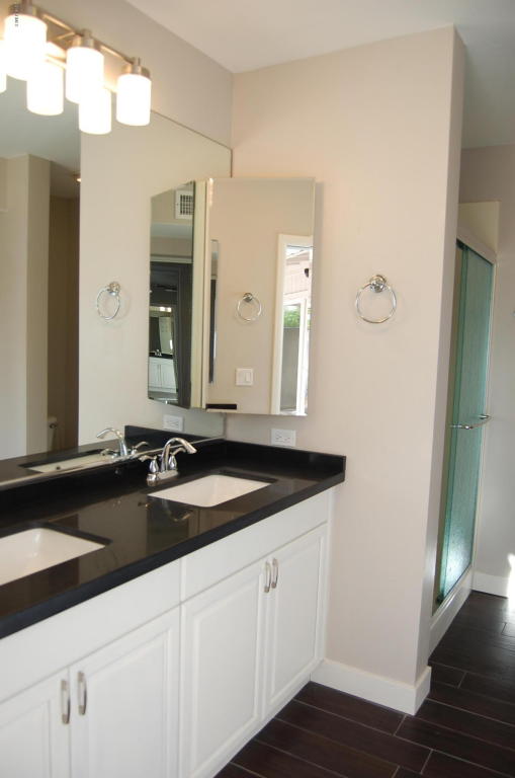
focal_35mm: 27
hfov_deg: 47.8
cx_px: 258
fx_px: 582
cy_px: 389
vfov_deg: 67.5
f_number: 4.5
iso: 200
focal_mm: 18
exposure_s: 1/80
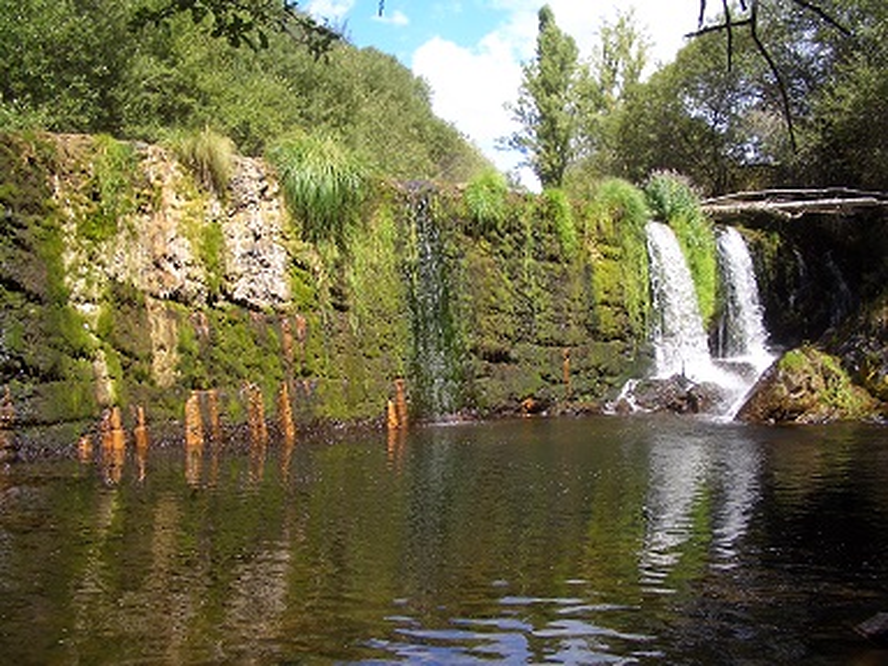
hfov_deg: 52.6
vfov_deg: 40.7
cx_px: 444
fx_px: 898
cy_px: 333
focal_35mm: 35
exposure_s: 1/200
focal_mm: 5.8
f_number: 4.3
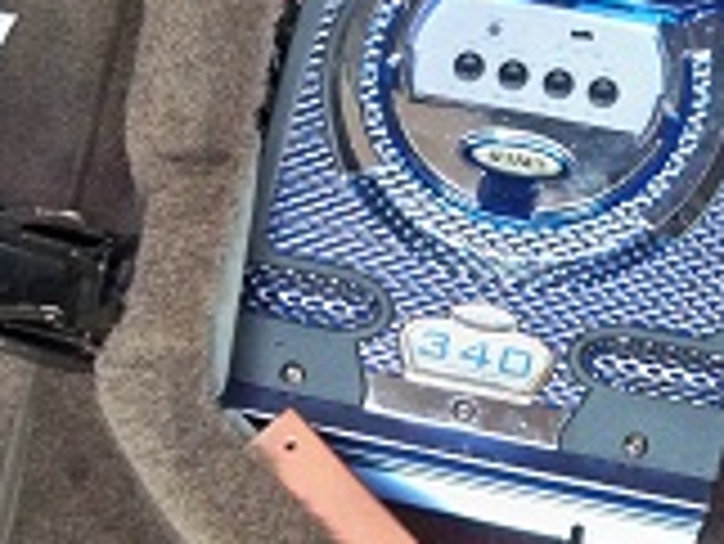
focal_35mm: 87
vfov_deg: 16.9
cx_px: 450
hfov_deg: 22.4
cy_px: 103
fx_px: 1821
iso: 400
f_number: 3.5
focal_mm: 6.2
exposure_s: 1/15
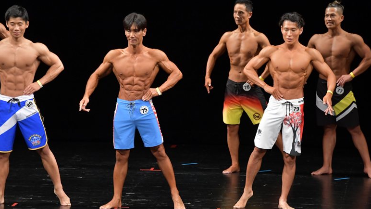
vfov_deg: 4.5
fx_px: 2636
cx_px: 185
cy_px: 107
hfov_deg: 8.1
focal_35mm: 268
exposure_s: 1/400
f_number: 5.6
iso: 3200
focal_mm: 170
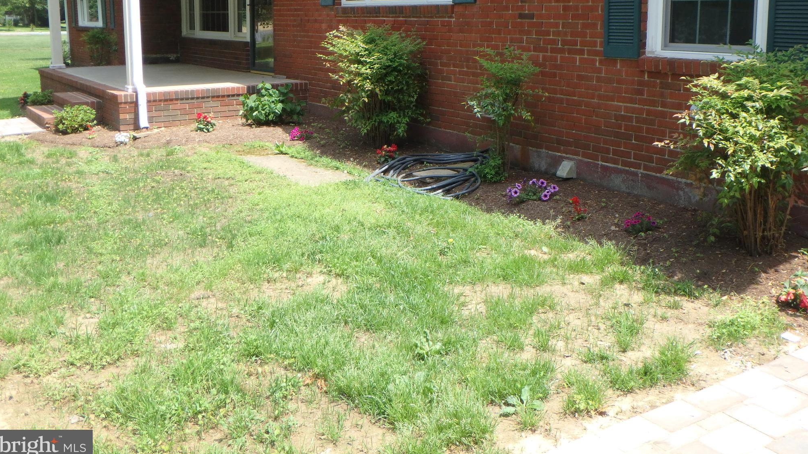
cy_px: 152
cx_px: 406
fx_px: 814
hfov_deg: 52.8
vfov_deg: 31.0
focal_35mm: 38
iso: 125
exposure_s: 1/200
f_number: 4.9
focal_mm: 6
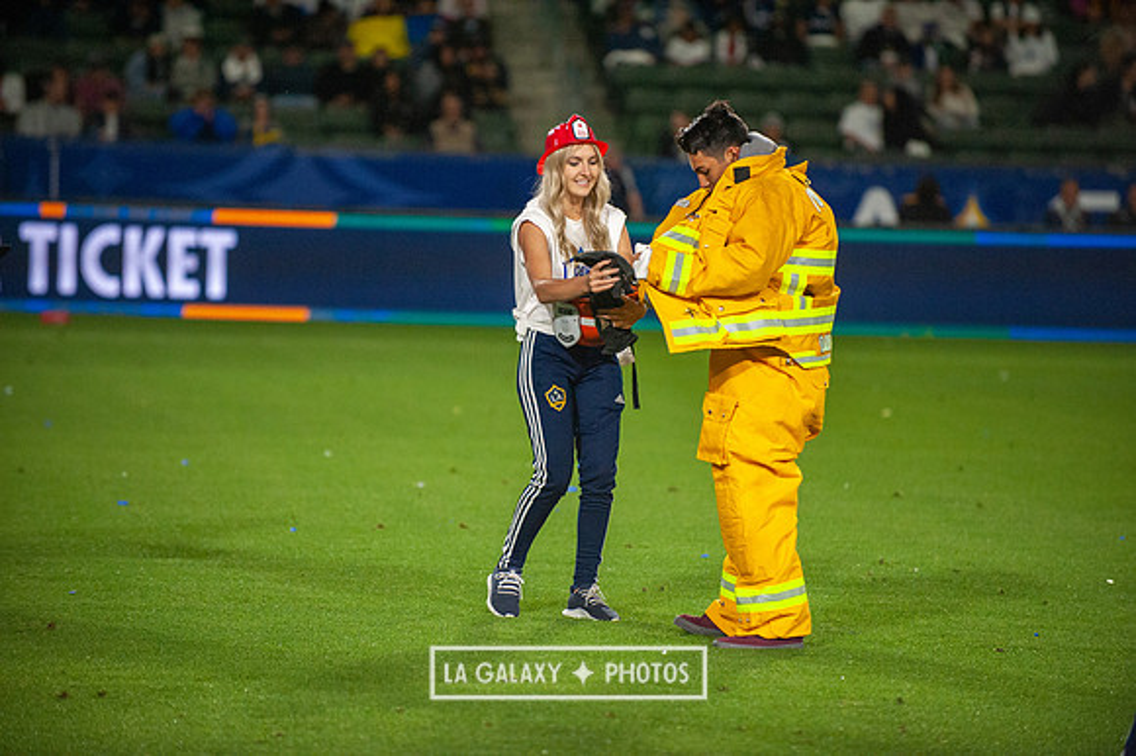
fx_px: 6307
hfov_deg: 10.3
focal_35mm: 200
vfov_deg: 6.9
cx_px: 568
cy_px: 378
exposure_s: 1/2500
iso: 3200
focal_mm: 200
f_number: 2.8
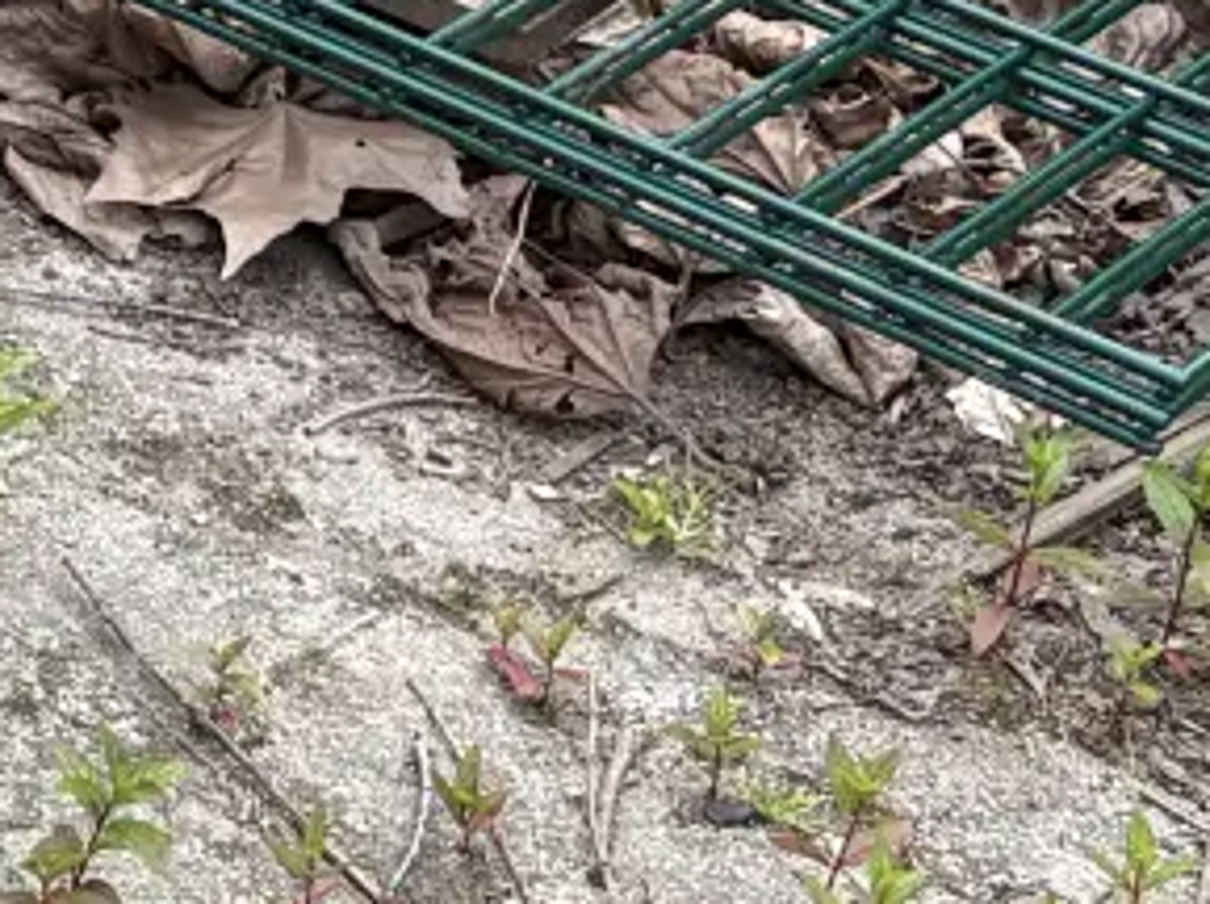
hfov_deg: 9.2
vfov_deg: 8.3
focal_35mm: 173
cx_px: -2424
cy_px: -628
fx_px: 6040
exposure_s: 1/773
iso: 50
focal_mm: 5.96
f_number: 1.6
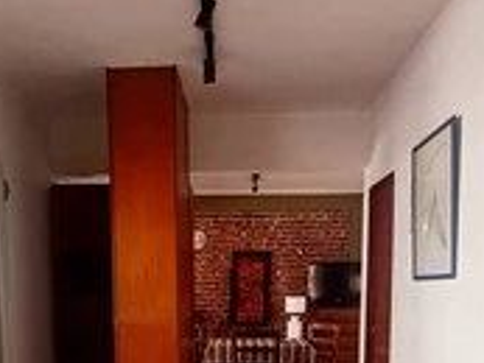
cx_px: 171
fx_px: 462
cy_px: 338
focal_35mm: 33
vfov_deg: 39.4
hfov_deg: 54.4
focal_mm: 1.42
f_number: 2.2
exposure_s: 1/100
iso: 64
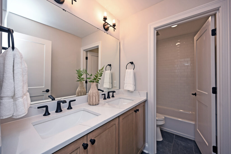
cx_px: 116
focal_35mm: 14
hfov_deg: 104.2
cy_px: 77
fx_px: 90
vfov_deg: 81.2
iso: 200
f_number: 5
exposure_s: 1/100
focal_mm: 14
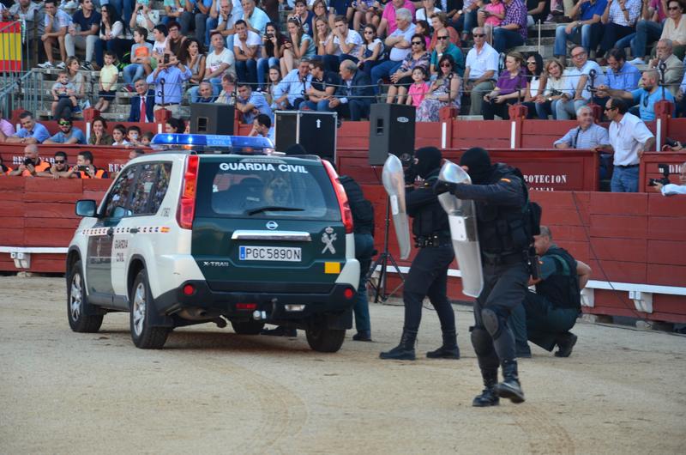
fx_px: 2995
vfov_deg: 8.7
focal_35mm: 158
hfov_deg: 13.1
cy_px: 228
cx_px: 343
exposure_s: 1/40
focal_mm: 105
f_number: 7.1
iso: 250
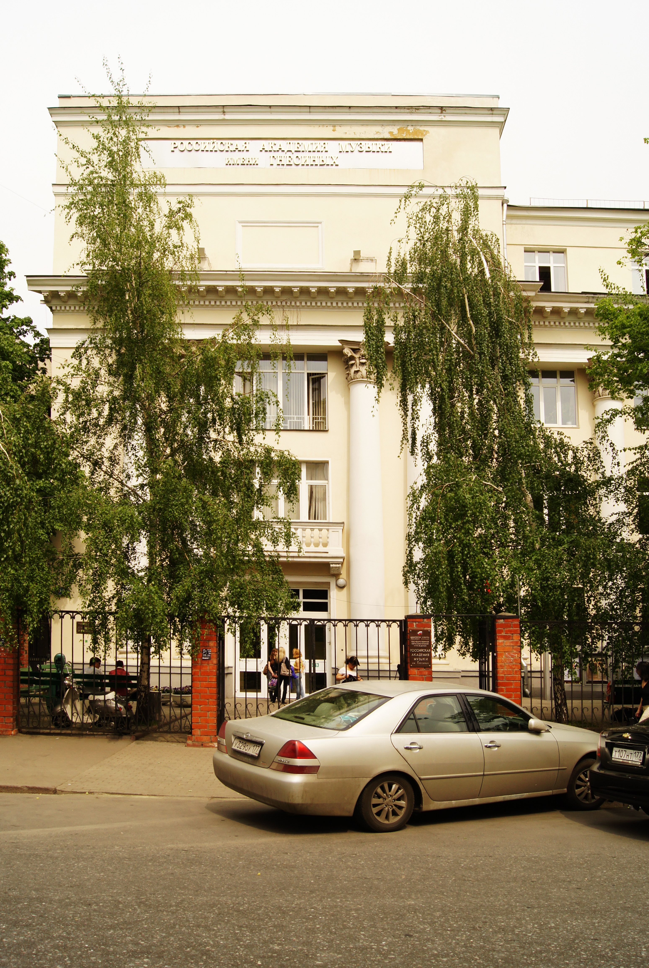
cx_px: 324
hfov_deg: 48.1
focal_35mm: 27
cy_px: 484
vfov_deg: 67.3
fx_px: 727
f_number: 10
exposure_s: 1/250
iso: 200
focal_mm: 18
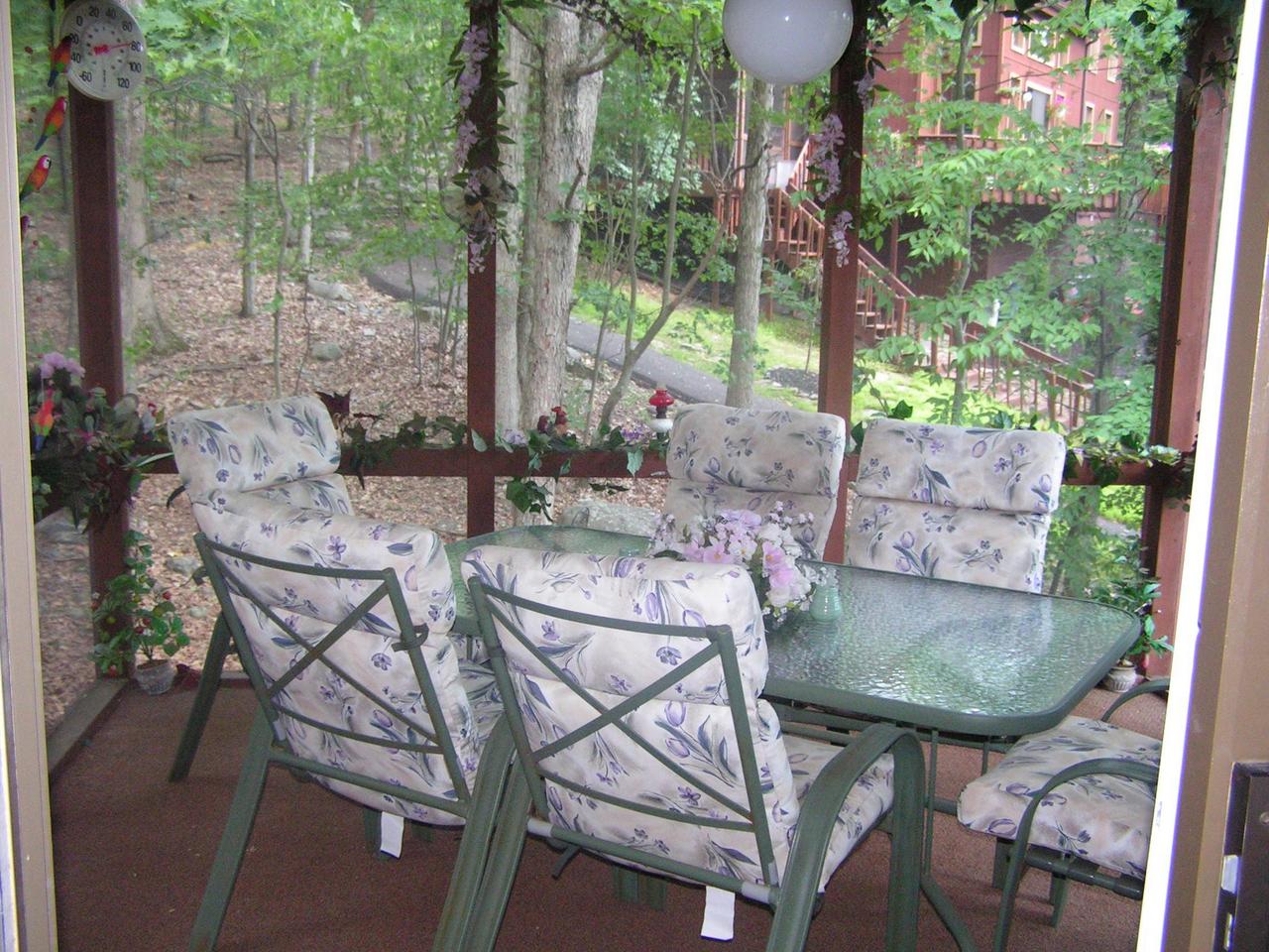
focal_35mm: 38
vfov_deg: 37.7
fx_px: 1393
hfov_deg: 49.0
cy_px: 476
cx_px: 634
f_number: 2.8
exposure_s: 1/40
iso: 200
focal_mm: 6.3
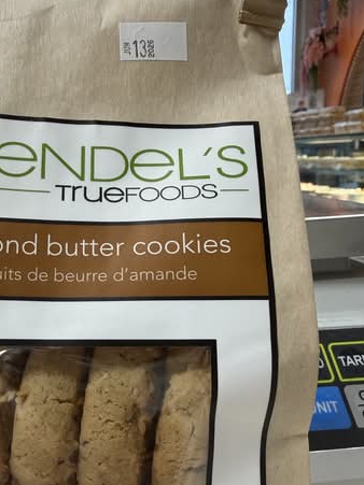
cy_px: 369
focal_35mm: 39
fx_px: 547
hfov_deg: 35.7
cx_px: 80
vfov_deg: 46.0
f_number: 2.2
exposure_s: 1/120
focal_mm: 2.22
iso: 125
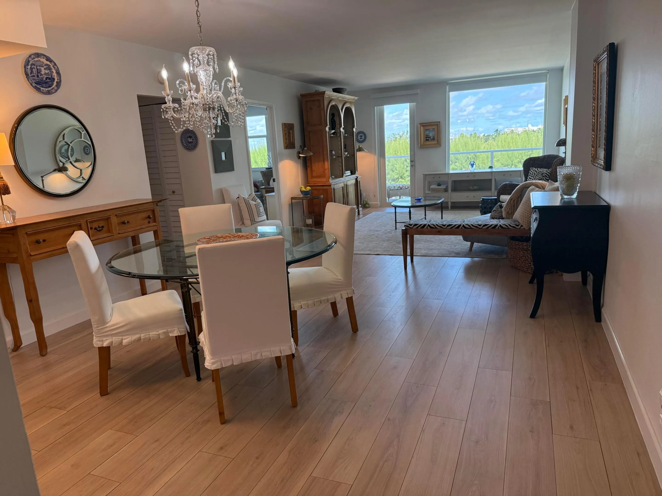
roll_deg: +4.1
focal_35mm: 24
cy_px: 248
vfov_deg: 56.8
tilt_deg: -10.9
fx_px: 459
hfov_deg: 71.6
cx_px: 331
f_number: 1.78
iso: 200
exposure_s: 1/187
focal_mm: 6.76
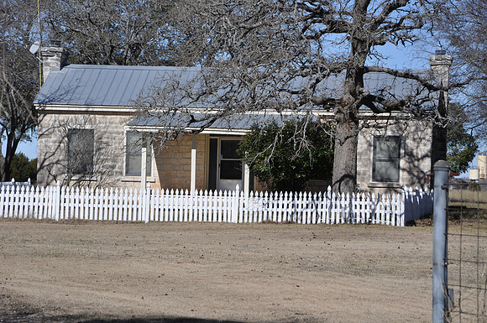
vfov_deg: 10.7
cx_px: 244
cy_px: 162
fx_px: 1722
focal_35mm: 128
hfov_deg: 16.1
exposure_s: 1/320
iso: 200
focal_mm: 85
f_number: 9
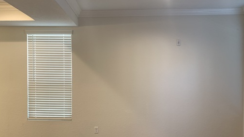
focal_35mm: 36
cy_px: 79
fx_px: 233
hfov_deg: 55.1
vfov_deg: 32.7
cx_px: 106
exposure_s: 1/60
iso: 100
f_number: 1.8
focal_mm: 4.25
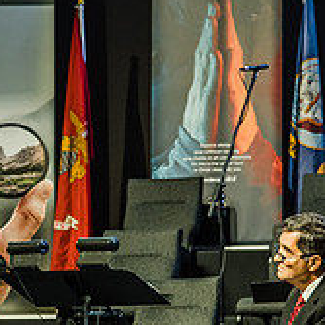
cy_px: 215
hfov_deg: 5.8
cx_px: 140
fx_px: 3187
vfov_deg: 5.8
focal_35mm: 300
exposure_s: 1/50
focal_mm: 85
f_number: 4.5
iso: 800
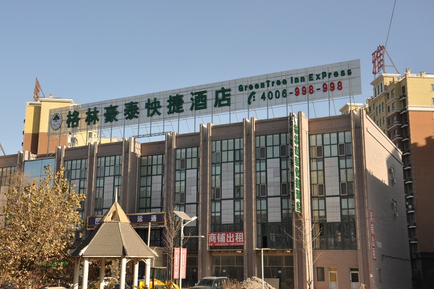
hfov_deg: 41.1
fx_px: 579
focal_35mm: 48
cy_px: 144
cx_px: 217
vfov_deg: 28.1
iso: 200
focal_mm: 32
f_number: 8
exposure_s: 1/250
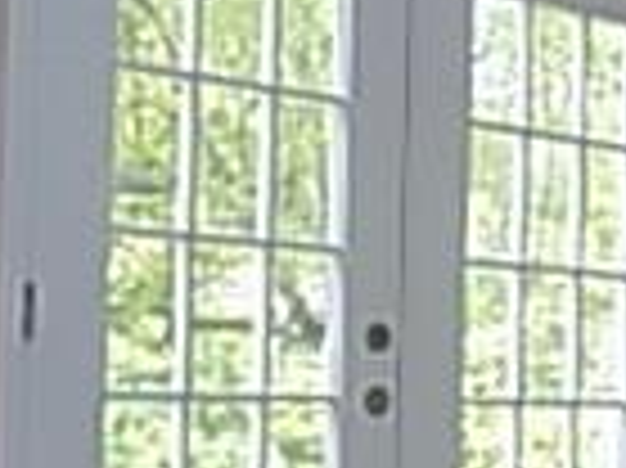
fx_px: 1915
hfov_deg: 16.4
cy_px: 360
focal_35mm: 106
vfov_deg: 13.9
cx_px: 1018
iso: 80
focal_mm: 4
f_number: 3.1
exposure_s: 1/30
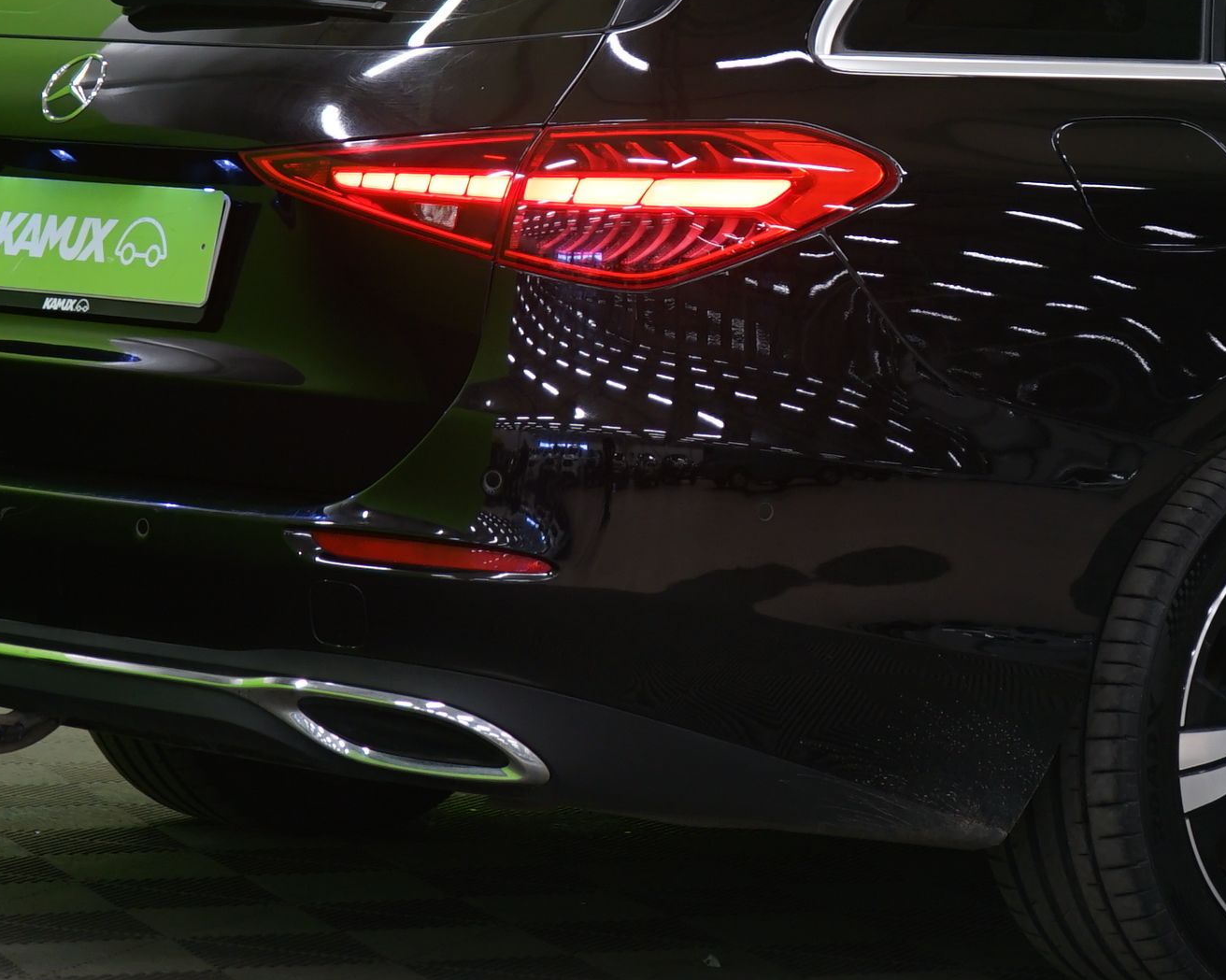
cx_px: 1171
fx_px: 5006
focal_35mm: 138
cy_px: 151
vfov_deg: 11.1
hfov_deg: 13.8
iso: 400
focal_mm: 49
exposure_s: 1/8
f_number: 4.5
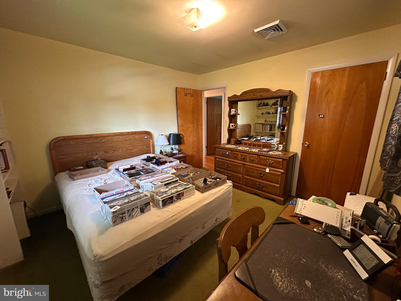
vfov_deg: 85.7
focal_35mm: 14
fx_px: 162
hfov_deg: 102.1
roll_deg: +0.2
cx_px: 200
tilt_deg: -12.0
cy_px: 150
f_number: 2.2
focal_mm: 2.22
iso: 800
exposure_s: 1/60
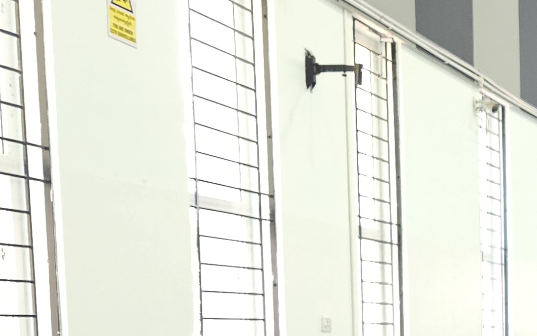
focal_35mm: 92
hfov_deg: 19.6
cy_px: 484
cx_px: 812
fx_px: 1346
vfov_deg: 13.5
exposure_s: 1/100
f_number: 1.8
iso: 400
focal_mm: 5.4
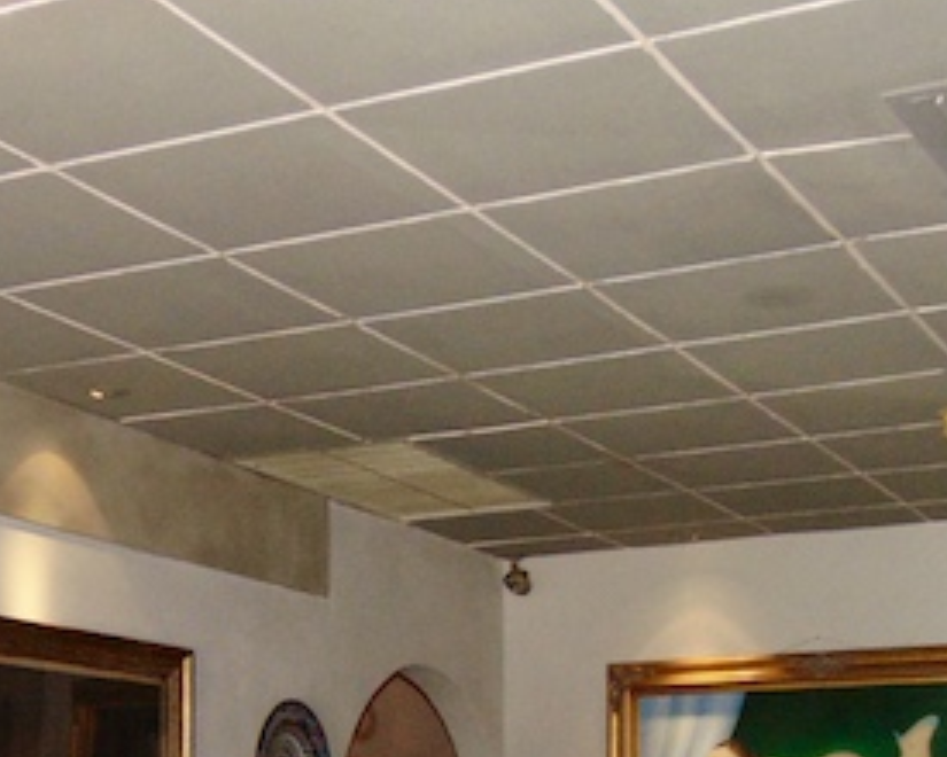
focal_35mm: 71
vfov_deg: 19.8
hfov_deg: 26.7
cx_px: 399
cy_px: 981
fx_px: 1990
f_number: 3
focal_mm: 4.5
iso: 250
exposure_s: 1/30
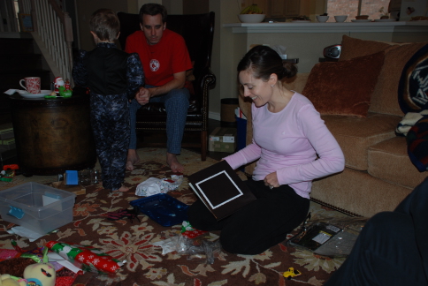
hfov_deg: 57.2
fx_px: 393
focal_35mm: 33
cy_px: 143
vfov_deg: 40.1
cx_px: 214
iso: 200
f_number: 3.8
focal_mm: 22
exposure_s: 1/60
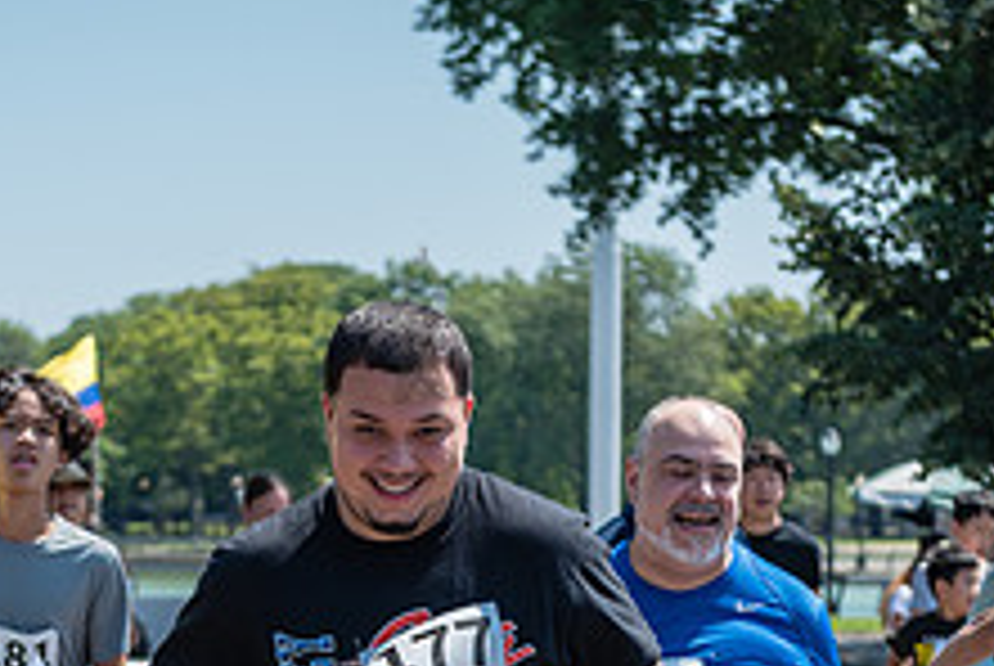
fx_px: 4783
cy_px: 758
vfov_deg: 7.9
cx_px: 418
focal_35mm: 173
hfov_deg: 11.9
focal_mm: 66
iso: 200
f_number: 4
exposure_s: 1/1250
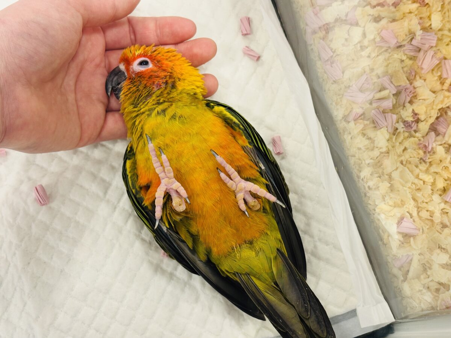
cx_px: 226
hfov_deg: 36.8
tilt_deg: -76.1
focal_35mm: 52
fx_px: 677
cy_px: 169
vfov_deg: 28.0
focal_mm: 5.96
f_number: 1.6
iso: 64
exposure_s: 1/50
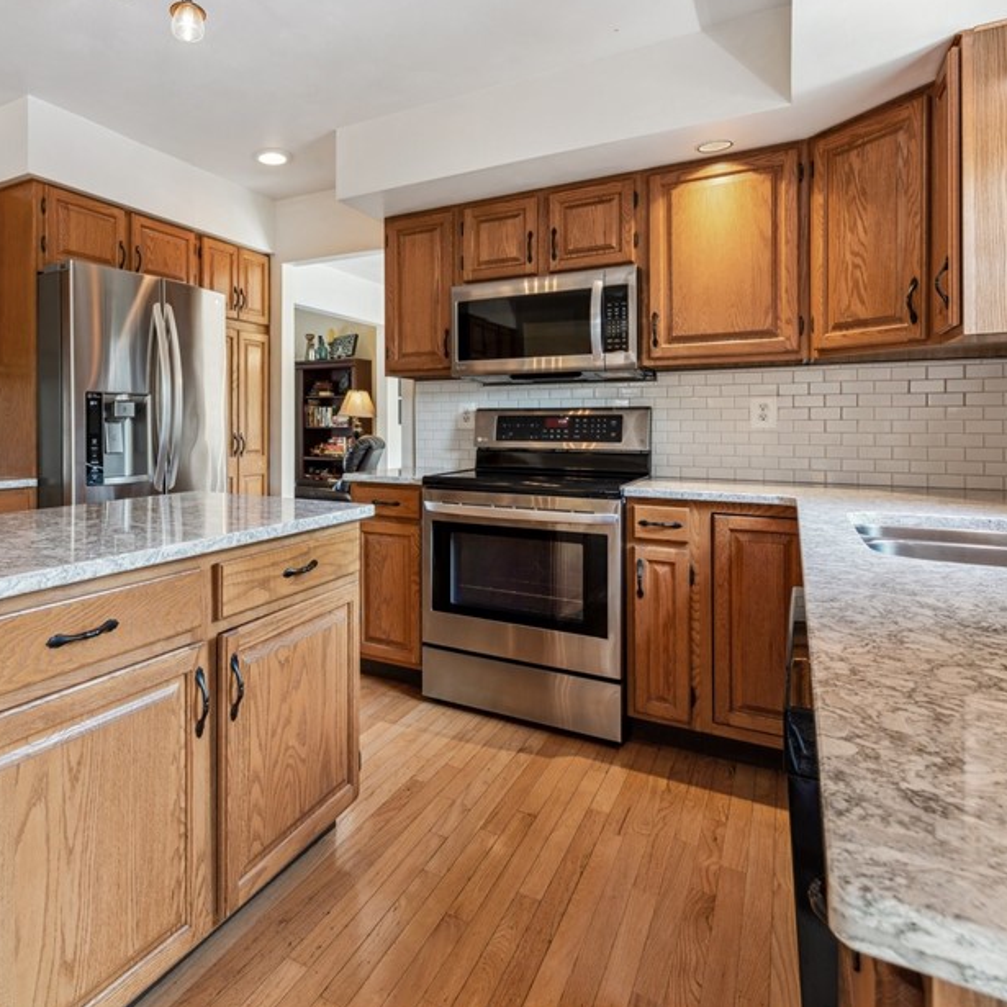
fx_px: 691
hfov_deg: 69.9
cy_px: 418
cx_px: 330
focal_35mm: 21
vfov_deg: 71.6
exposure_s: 1.6
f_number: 11
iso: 50
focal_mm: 14
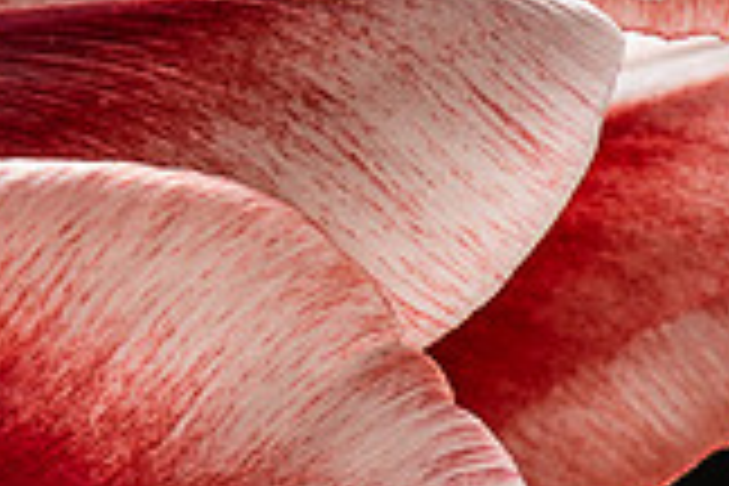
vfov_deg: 2.3
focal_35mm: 587
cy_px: 515
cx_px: -272
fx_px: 11886
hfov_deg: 3.5
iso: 31
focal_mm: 105
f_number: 22
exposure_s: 1.6
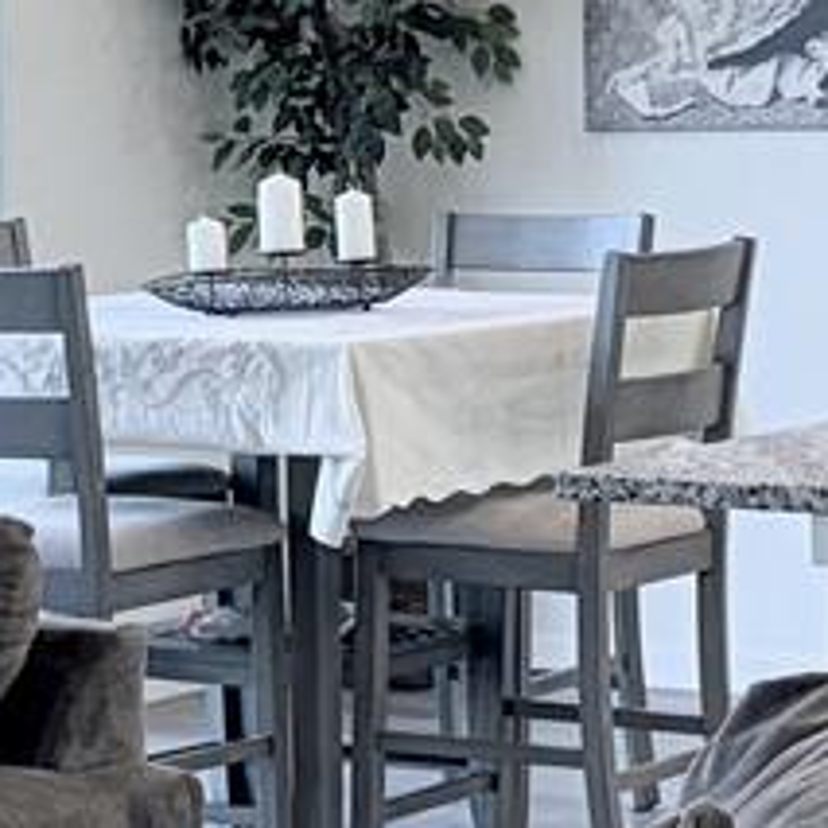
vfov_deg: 10.1
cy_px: 435
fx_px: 4682
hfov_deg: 10.1
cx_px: 490
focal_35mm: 173
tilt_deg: -4.5
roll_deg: +2.1
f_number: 1.6
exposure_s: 1/120
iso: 125
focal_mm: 5.96
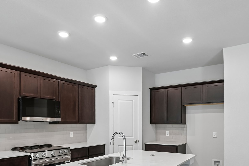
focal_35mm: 27
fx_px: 187
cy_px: 124
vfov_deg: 46.2
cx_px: 130
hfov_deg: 67.4
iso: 400
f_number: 8
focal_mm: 16
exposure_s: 1/13
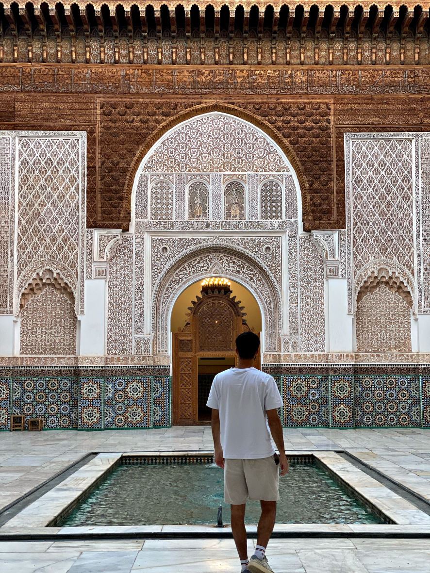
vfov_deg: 36.8
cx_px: 215
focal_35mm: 52
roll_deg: -0.4
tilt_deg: +7.0
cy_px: 286
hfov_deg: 28.0
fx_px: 861
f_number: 2
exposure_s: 1/100
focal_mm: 6
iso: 50
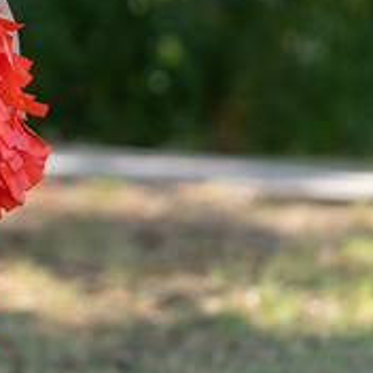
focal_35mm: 269
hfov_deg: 6.4
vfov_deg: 6.5
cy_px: -12
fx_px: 3279
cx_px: -157
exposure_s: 1/400
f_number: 2.8
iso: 100
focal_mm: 96
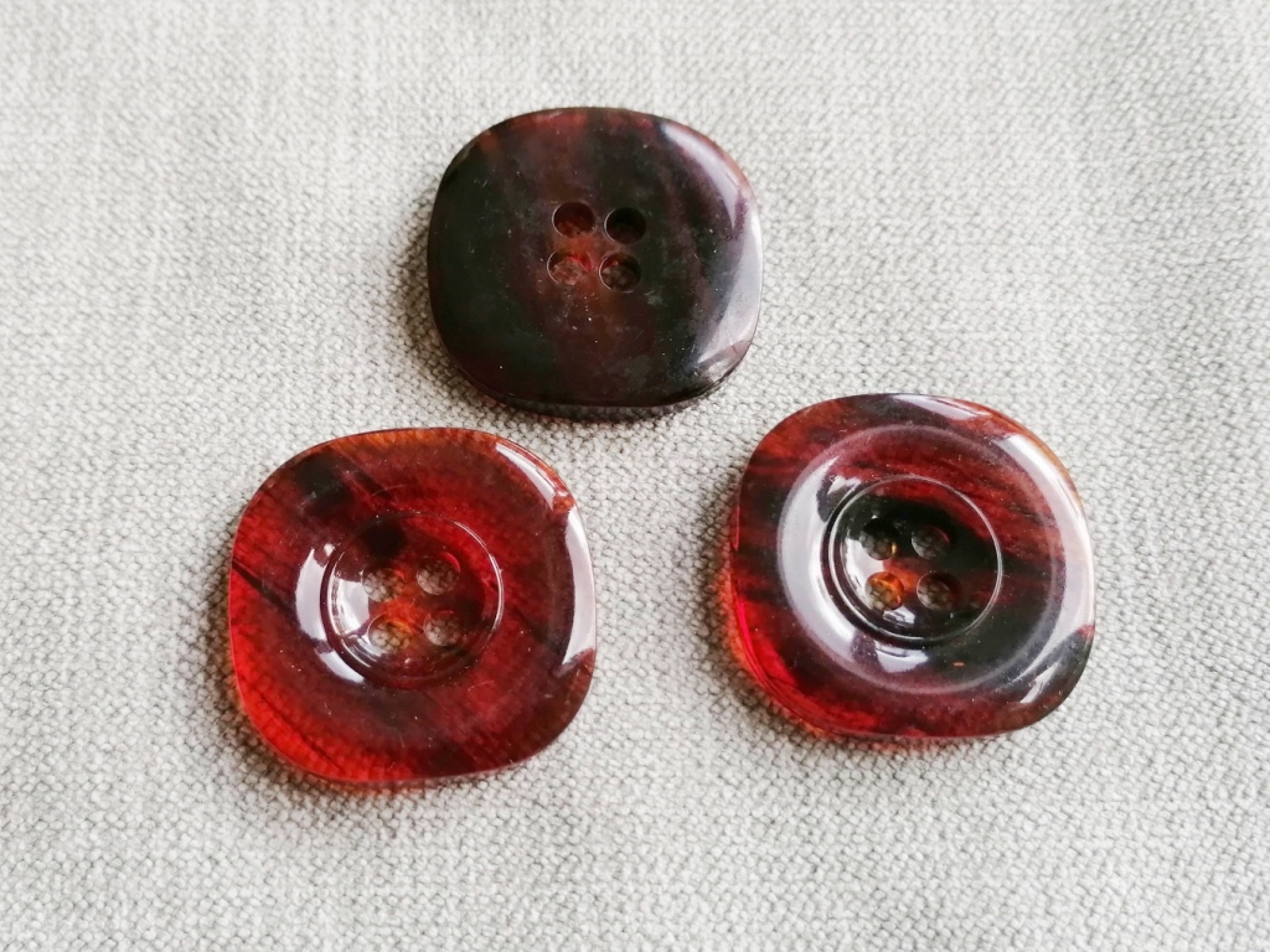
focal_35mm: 27
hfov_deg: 65.3
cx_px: 635
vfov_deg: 51.4
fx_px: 991
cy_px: 476
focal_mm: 4.75
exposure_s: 1/100
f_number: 1.8
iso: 64
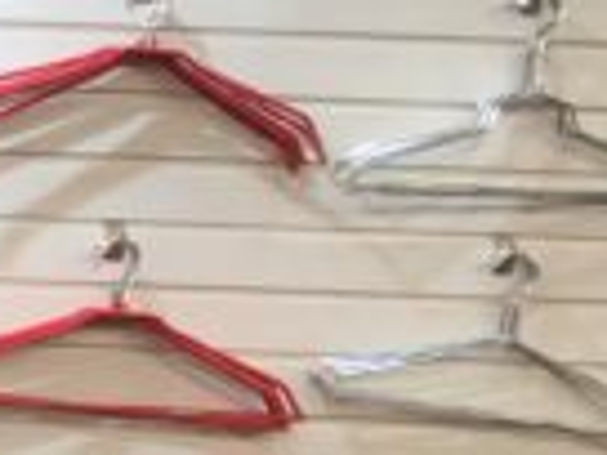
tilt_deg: -9.3
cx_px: -594
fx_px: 2876
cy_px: 772
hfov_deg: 11.0
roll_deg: -1.9
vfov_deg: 8.7
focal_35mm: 164
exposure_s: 1/50
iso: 32
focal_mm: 4.15
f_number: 2.2
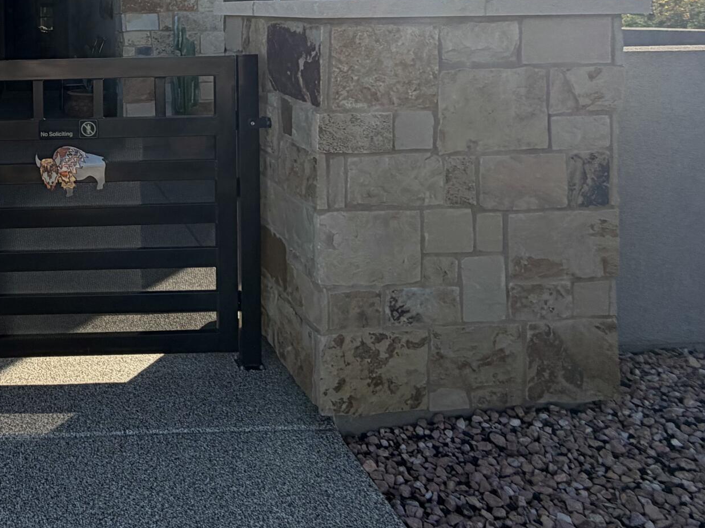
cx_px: 47
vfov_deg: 38.3
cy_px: 33
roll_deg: +1.1
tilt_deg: -0.6
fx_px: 692
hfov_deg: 47.4
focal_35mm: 34
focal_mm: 2.22
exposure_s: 1/770
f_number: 2.2
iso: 32
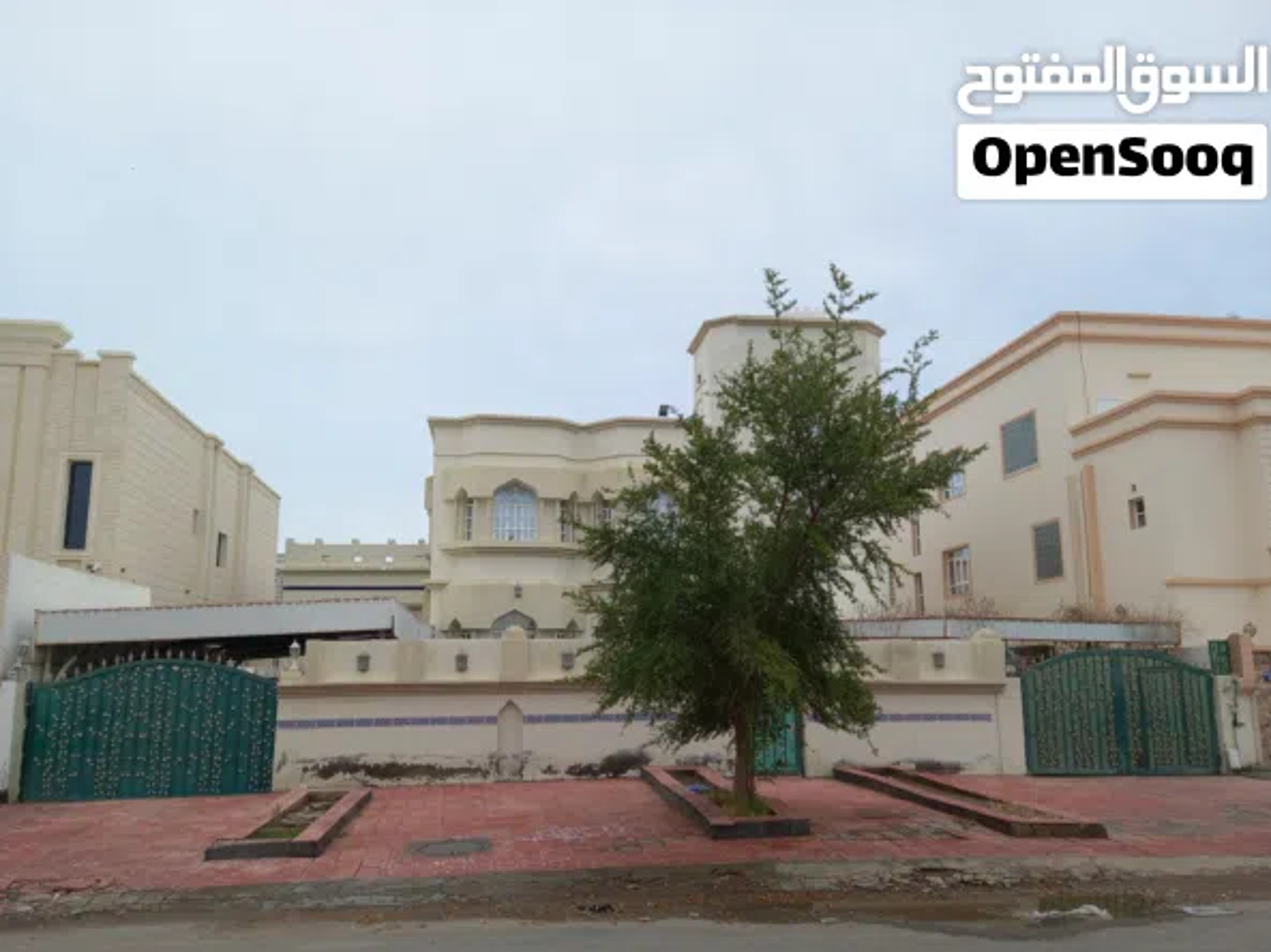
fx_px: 991
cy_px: 508
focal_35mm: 27
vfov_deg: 51.3
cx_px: 634
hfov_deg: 65.4
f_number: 2
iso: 25
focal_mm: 4.6
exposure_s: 1/376
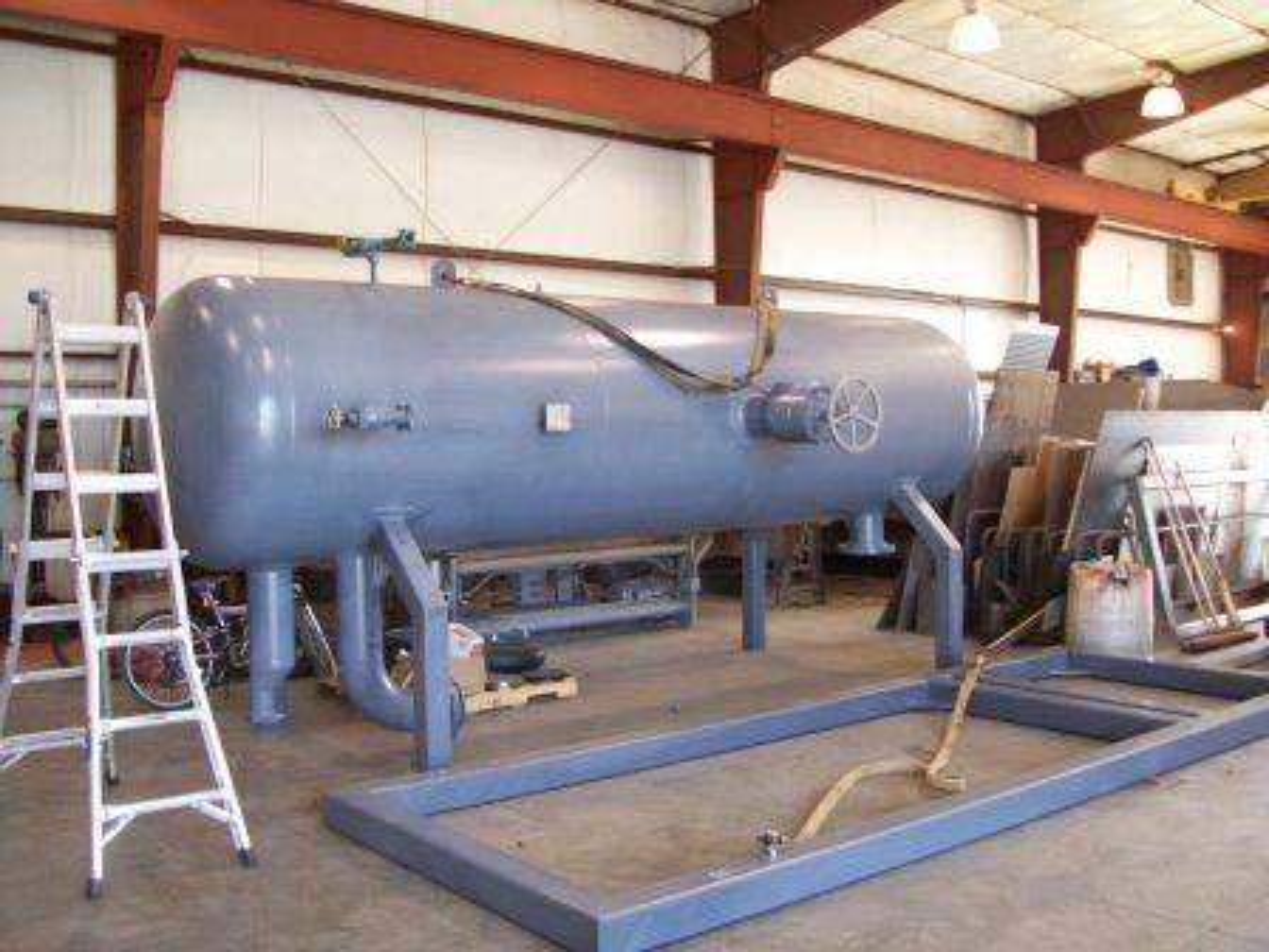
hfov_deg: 51.4
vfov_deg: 39.7
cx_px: 634
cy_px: 476
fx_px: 1320
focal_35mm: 36
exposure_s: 1/64
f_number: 2.7
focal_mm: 6
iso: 200
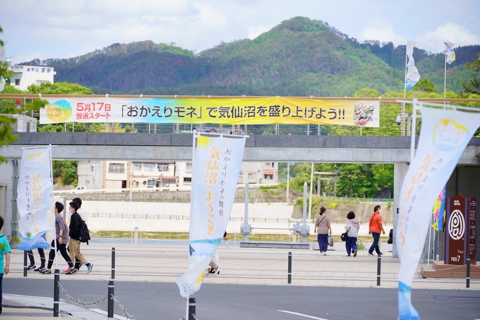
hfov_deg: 11.5
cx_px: 240
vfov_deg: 7.7
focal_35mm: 178
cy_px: 160
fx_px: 2373
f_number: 7.1
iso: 160
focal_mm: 178
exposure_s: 1/1250
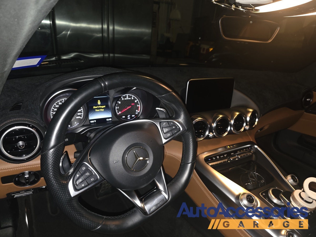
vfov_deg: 58.9
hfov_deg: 73.9
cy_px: 118
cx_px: 158
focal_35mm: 23
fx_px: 210
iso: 125
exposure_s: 1/19.8
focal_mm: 6.3
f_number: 1.7
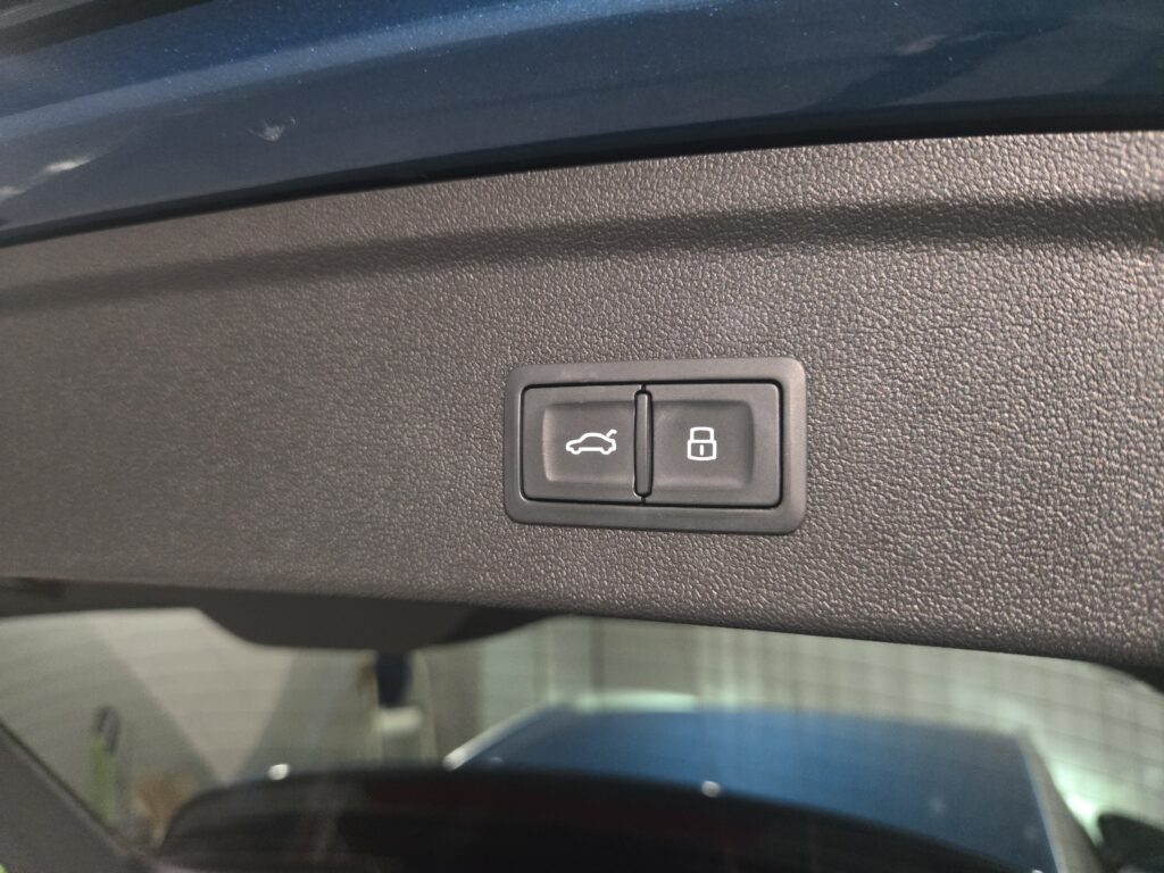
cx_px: 582
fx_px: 773
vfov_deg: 58.9
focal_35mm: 23
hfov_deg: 73.9
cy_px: 436
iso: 1600
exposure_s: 1/50
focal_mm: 5.4
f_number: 1.8
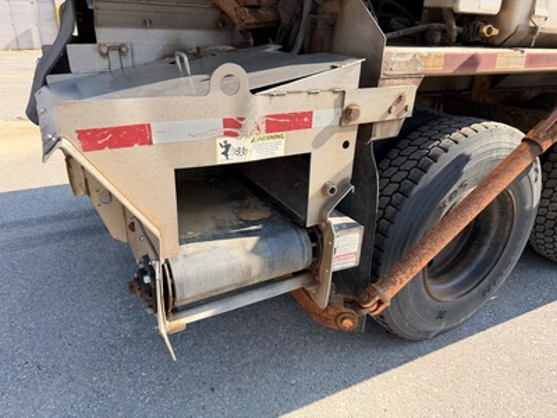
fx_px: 386
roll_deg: +1.2
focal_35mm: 24
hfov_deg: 71.6
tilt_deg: -15.5
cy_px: 209
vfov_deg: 56.8
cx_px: 278
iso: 100
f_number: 1.78
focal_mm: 6.76
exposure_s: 1/2110
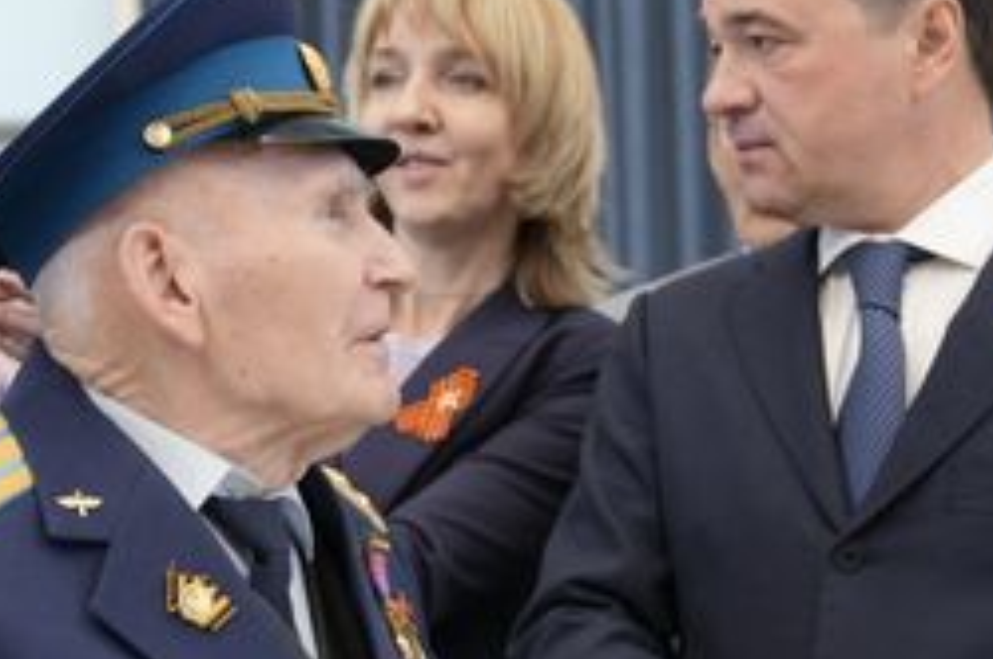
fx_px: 2700
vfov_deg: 13.9
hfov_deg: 20.8
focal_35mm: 98
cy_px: 520
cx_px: 475
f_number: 3.2
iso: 1000
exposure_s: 1/160
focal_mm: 35
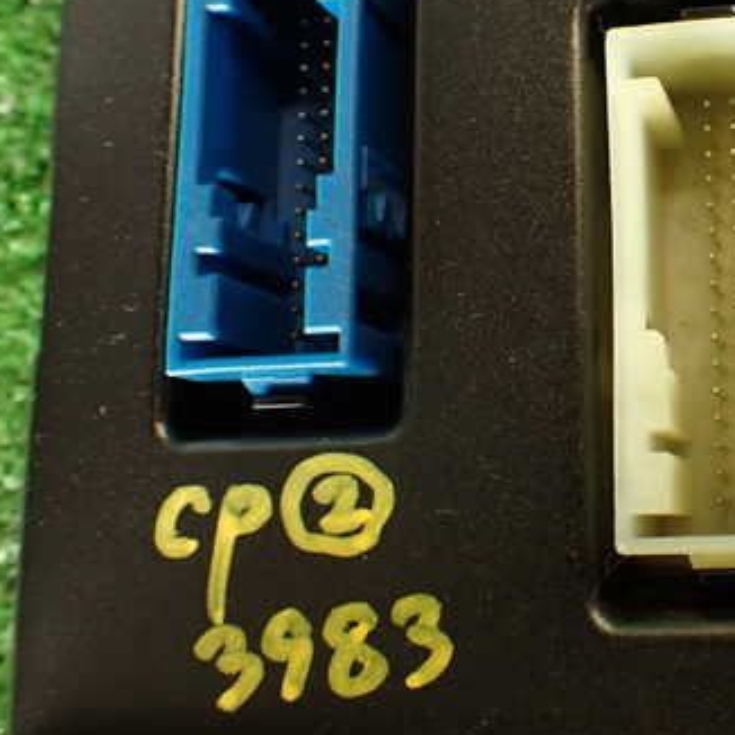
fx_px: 1249
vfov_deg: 32.5
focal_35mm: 52
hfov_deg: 31.2
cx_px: 665
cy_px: 241
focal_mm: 5.79
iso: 250
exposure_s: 1/30
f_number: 2.4
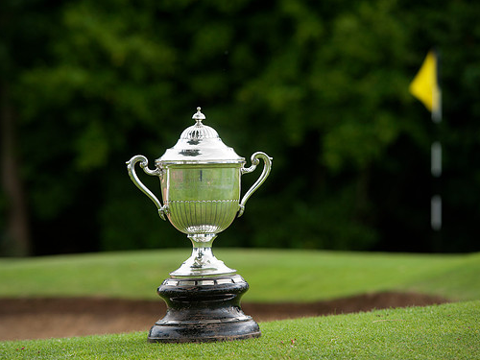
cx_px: 223
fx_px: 2163
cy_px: 184
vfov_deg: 9.5
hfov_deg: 12.7
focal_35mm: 156
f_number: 4
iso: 200
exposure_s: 1/1000
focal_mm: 140
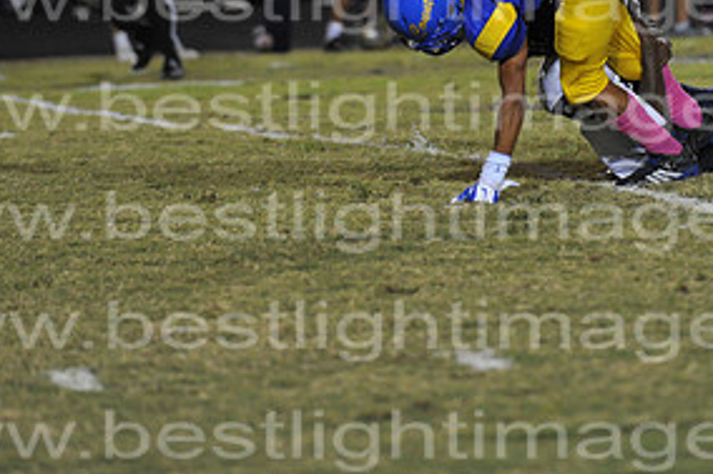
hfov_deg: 5.0
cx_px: 432
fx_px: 8095
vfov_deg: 3.4
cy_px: 58
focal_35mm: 409
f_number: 3.2
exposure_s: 1/400
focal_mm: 200
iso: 3200
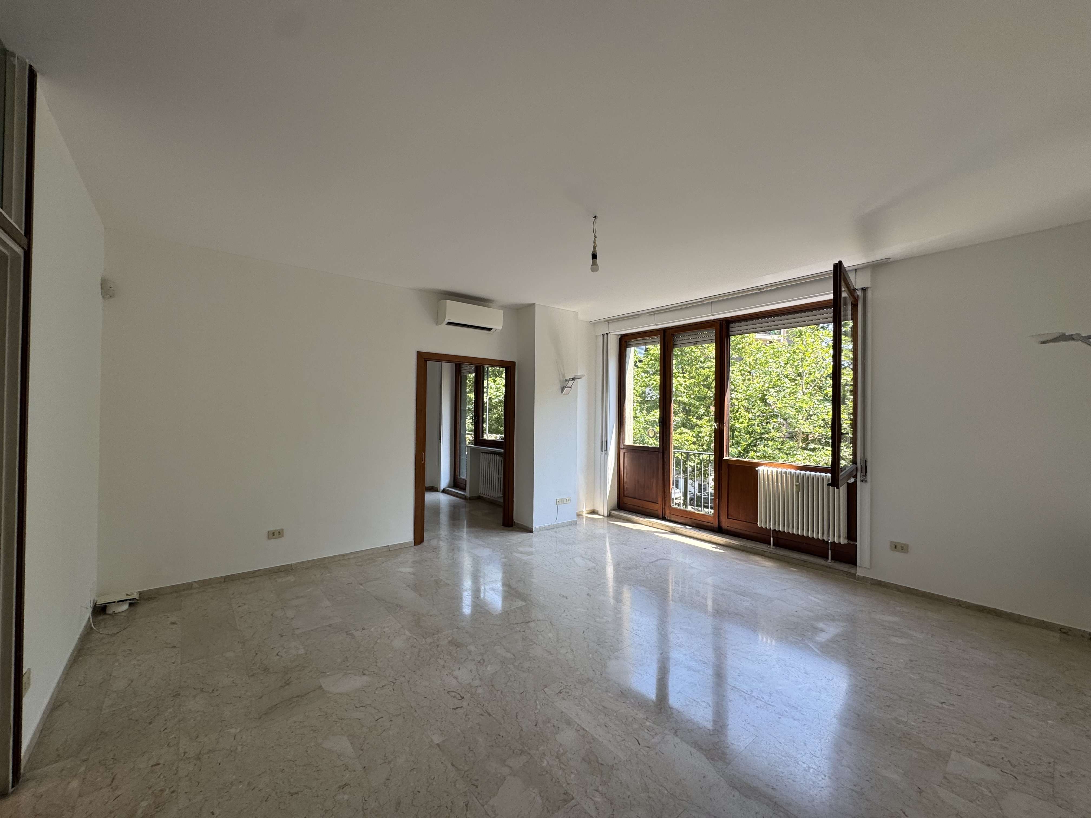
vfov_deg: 85.7
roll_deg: -0.4
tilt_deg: +0.6
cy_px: 409
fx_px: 441
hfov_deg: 102.1
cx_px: 546
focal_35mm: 14
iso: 40
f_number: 2.2
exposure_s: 1/185
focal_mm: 2.22
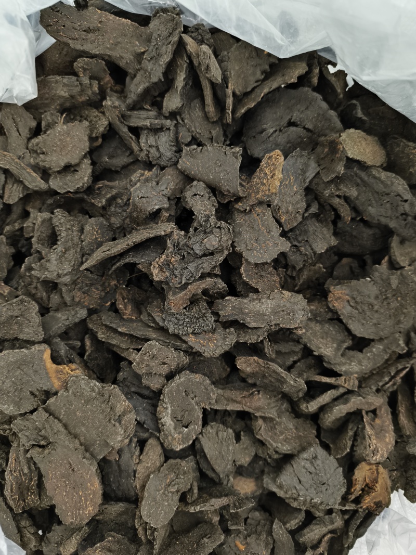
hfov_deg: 58.9
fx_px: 369
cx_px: 208
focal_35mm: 23
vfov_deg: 73.9
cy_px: 278
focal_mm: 5.84
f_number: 1.6
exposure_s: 1/25
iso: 2000
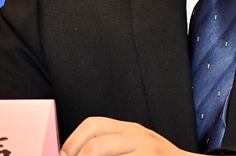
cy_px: -78
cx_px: 191
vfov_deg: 1.6
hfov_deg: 2.5
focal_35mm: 834
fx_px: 5456
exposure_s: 1/250
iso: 4500
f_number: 7.1
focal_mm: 140
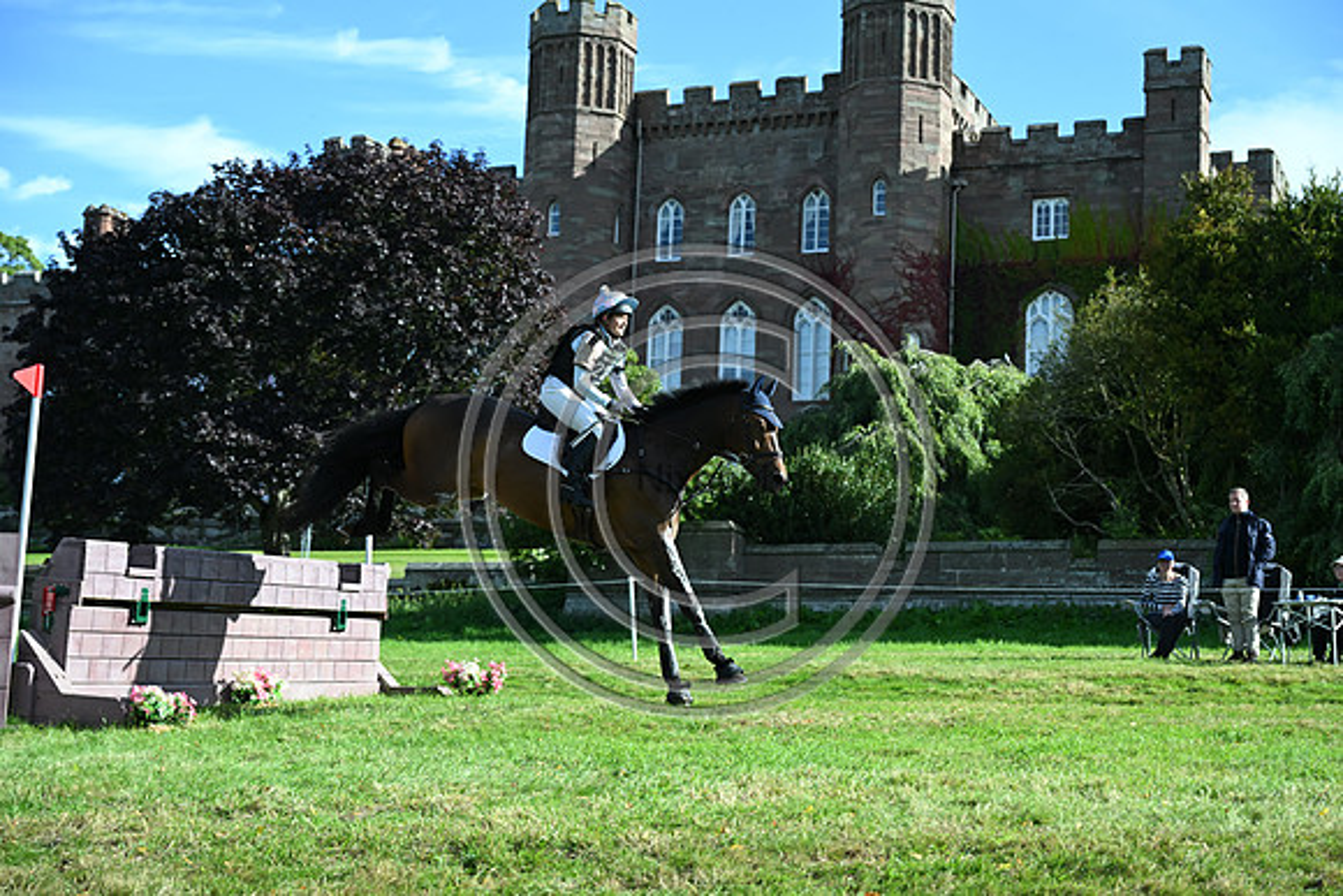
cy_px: 448
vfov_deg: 23.8
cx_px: 672
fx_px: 2127
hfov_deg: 35.0
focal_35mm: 57
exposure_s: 1/1250
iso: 360
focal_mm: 57
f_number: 4.5
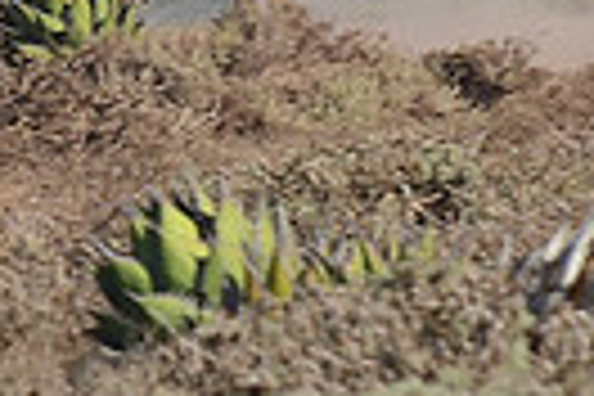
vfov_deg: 1.5
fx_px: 14637
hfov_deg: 2.3
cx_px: -288
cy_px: -356
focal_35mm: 887
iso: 200
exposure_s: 1/640
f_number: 7.1
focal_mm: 135
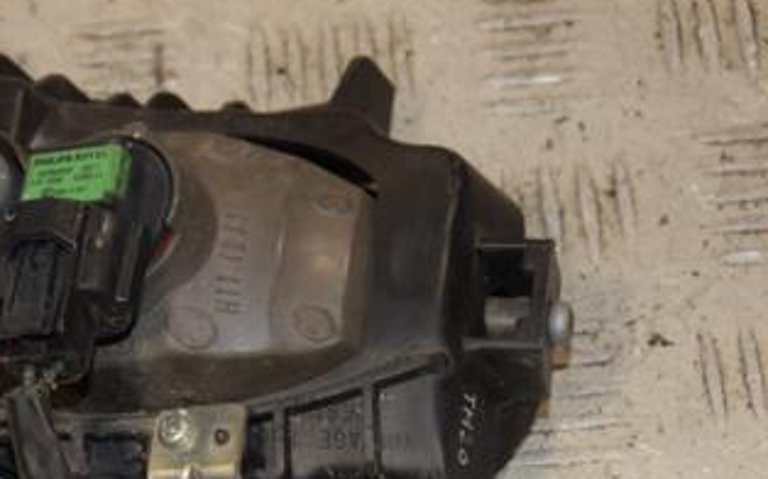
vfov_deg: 8.6
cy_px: 393
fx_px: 3180
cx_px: 122
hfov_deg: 13.7
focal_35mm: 152
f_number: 7.1
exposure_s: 1/200
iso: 800
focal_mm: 52
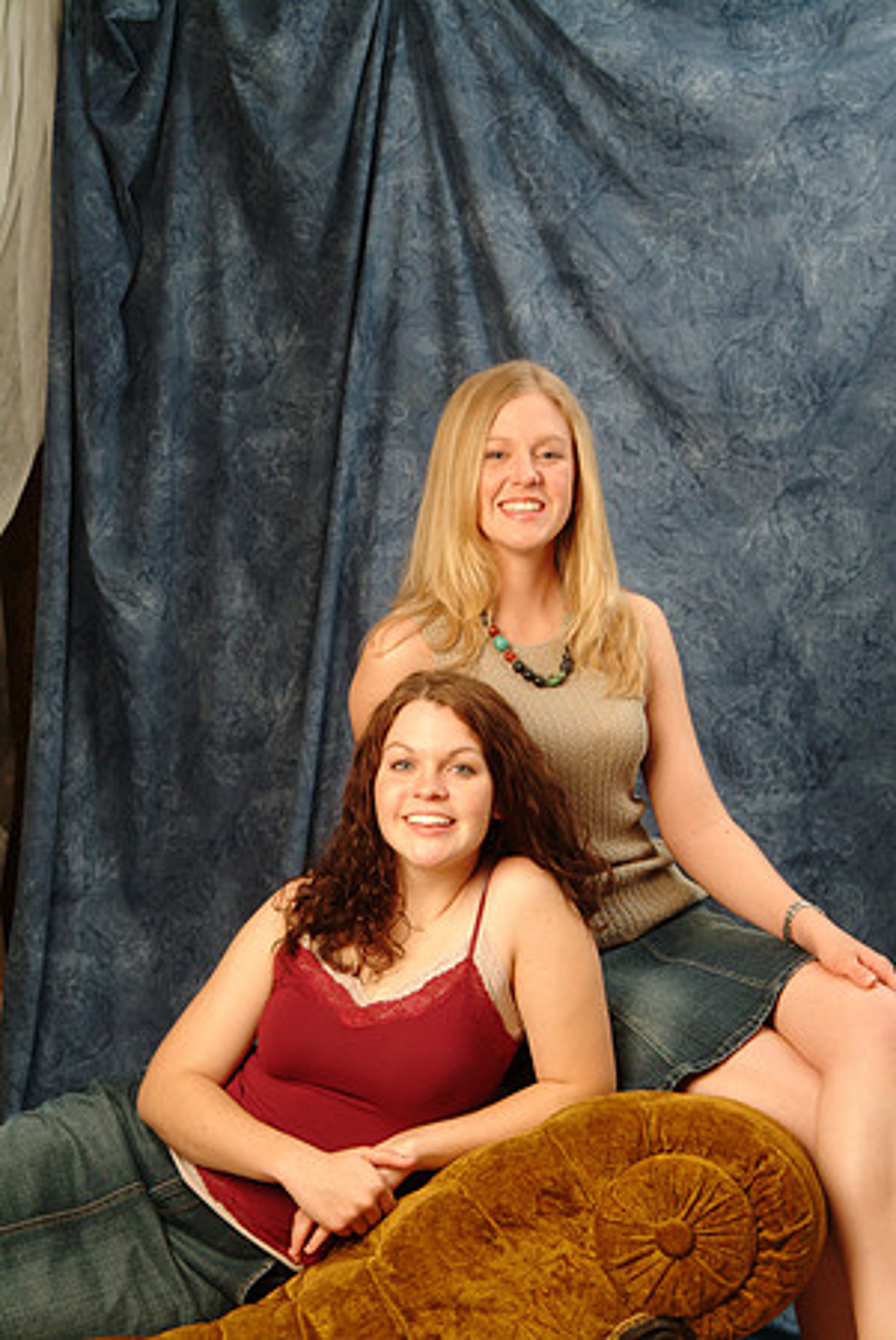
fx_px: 2961
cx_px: 448
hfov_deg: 17.2
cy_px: 670
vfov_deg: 25.5
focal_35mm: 80
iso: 400
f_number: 13
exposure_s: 1/125
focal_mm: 53
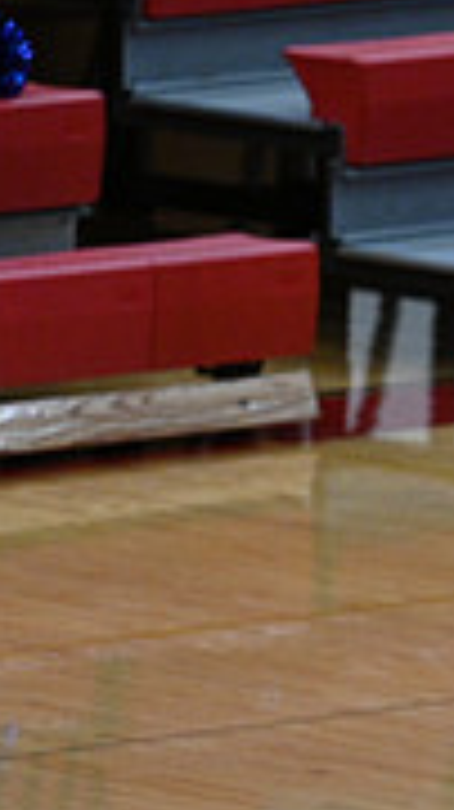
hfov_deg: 1.8
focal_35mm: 674
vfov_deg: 3.2
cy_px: 754
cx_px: 1182
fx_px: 14452
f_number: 4
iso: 4000
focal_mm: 200
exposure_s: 1/400
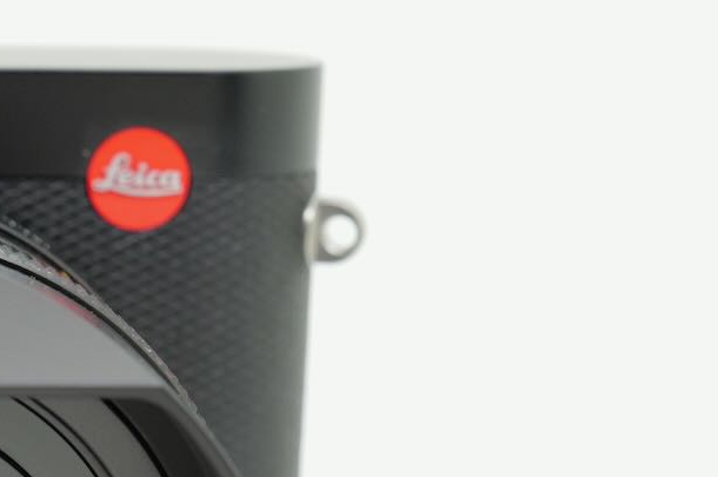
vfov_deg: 9.6
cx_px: -265
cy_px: 508
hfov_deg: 13.9
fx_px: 2808
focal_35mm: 141
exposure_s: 1/60
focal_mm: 43
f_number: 8
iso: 800
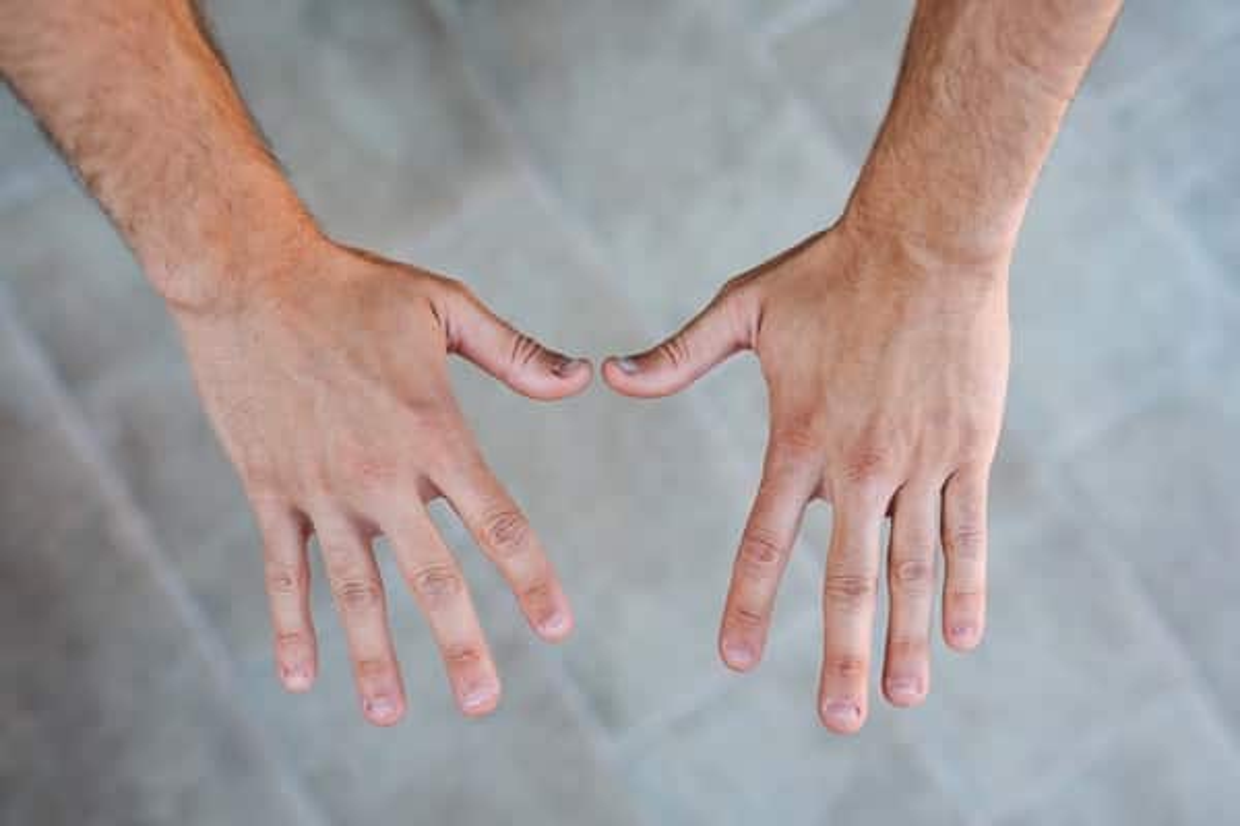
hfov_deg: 54.4
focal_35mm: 35
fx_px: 1205
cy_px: 413
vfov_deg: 37.9
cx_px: 620
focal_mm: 35
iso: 125
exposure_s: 1/250
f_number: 2.8
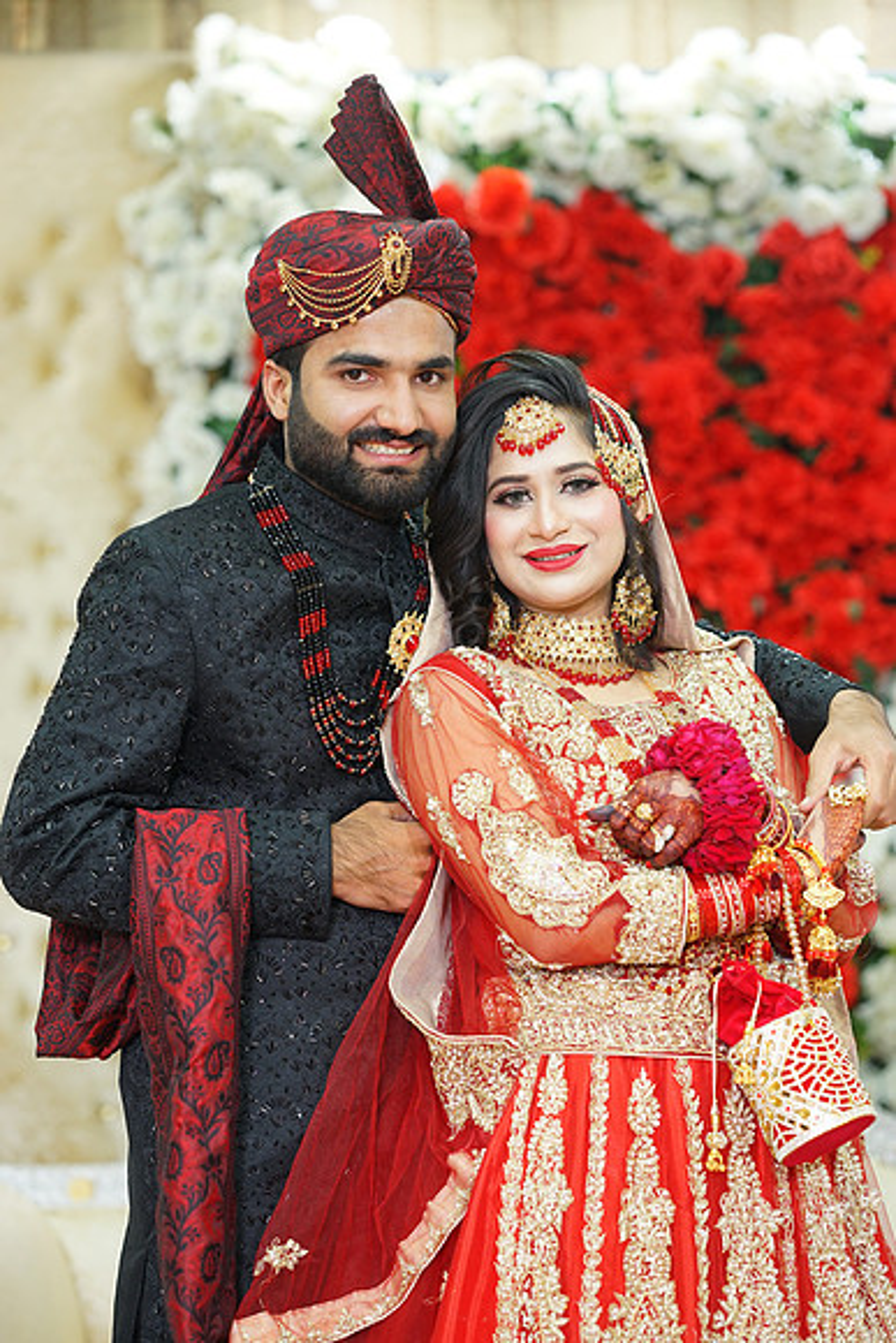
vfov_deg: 23.9
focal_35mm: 85
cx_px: 448
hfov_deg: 16.1
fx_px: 3171
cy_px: 672
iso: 640
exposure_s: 1/160
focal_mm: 85
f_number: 2.5
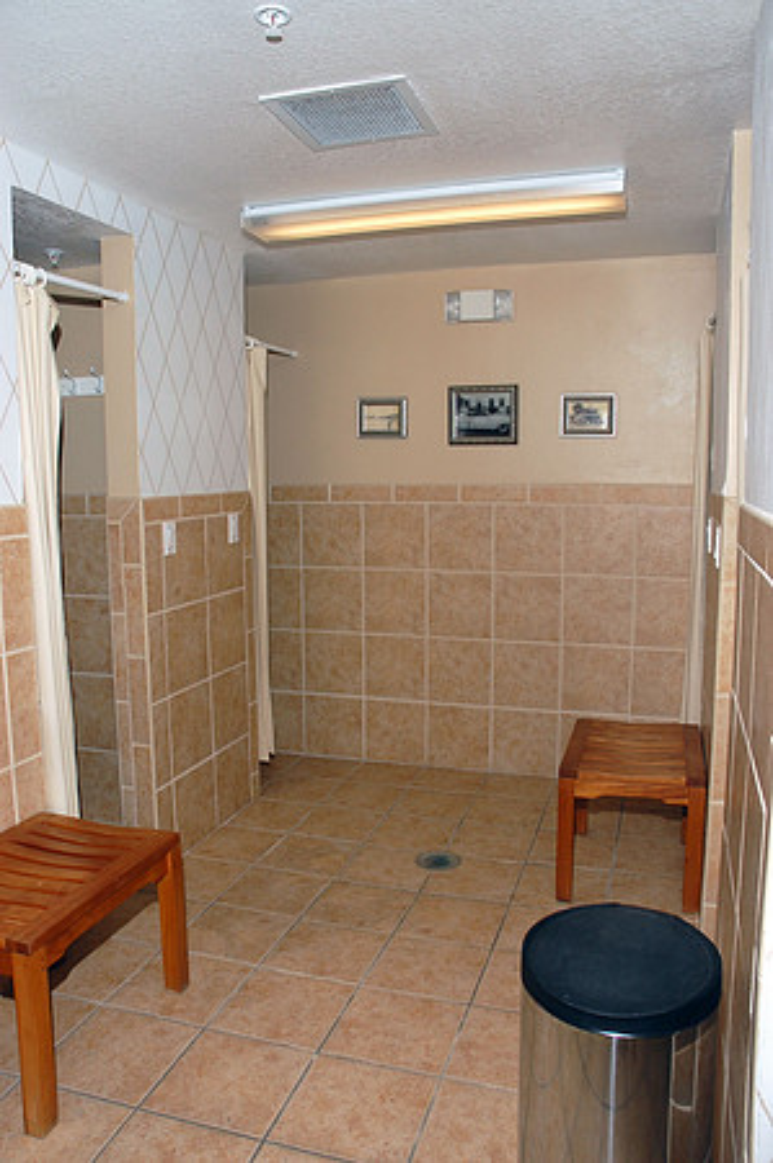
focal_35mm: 27
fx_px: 872
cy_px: 582
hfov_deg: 47.8
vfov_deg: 67.4
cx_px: 386
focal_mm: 18
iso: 200
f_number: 8
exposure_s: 1/125
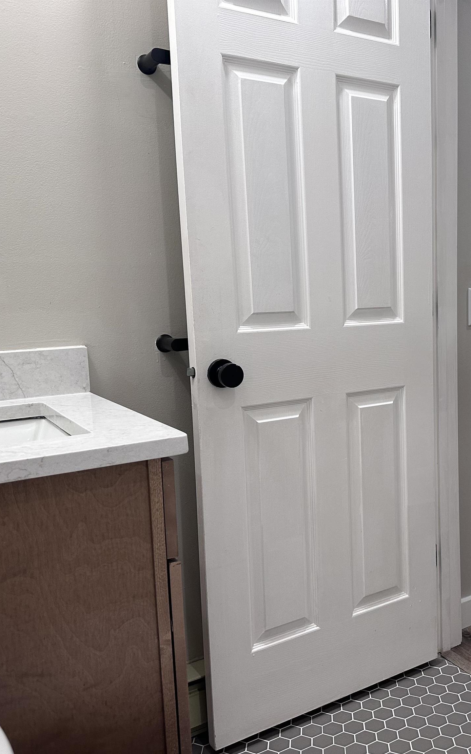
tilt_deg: -6.9
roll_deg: +0.8
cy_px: 377
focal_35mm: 34
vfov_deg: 56.7
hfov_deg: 36.1
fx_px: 698
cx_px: 374
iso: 160
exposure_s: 1/120
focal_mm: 6.86
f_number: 1.78
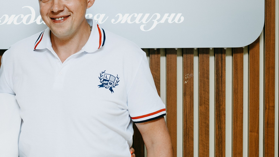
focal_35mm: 111
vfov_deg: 10.9
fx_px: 821
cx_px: 82
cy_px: 72
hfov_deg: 19.2
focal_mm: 35
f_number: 3.2
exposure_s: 1/160
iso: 125
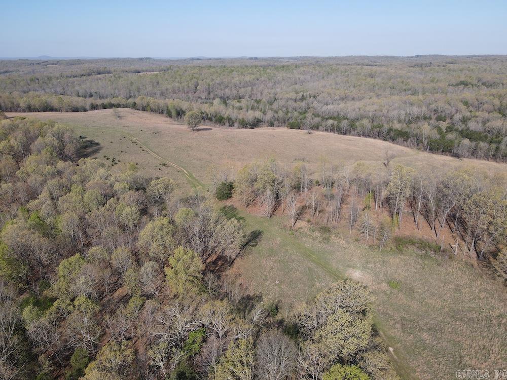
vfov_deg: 56.8
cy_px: 190
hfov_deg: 71.6
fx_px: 352
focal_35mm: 24
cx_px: 254
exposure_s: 1/30
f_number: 2.8
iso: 100
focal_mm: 4.5
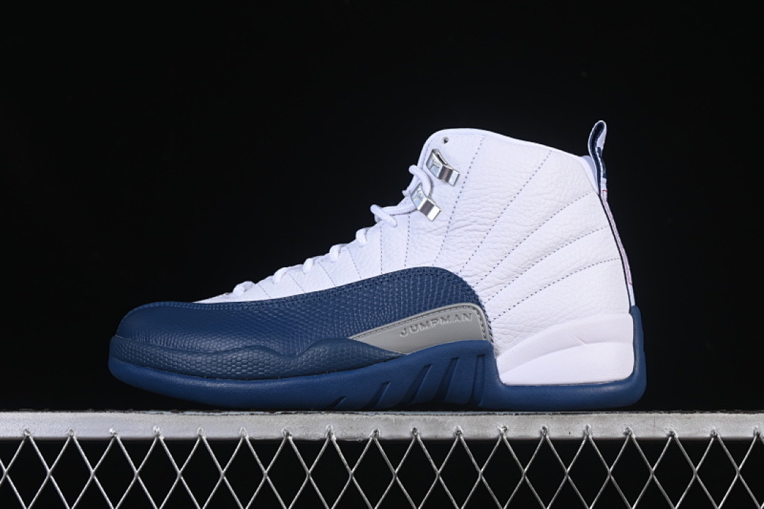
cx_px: 382
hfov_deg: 27.0
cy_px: 254
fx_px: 1592
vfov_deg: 18.2
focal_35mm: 75
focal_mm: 50
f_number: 8
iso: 160
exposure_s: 1/80
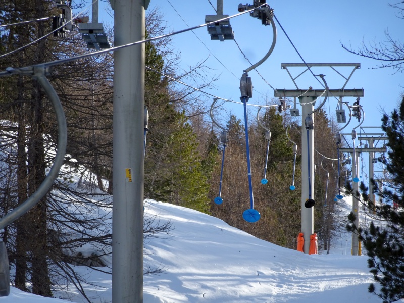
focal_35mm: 290
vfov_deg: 5.1
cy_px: 152
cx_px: 202
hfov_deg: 6.8
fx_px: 3385
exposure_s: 1/250
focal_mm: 49.49
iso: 80
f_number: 6.3
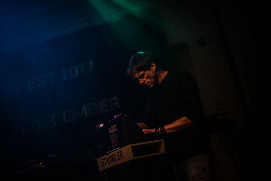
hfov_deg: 39.6
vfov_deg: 27.0
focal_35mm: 50
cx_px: 136
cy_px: 90
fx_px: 377
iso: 640
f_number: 1.4
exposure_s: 1/80
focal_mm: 50
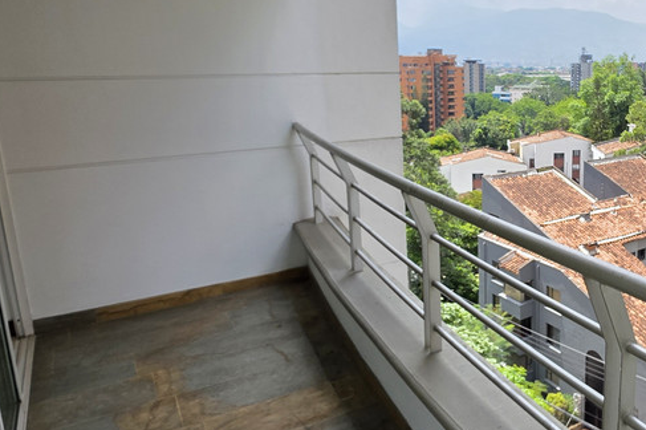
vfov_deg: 43.5
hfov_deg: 57.3
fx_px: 538
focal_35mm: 30
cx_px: 517
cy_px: 200
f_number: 1.9
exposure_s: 1/859
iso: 40
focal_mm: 2.2
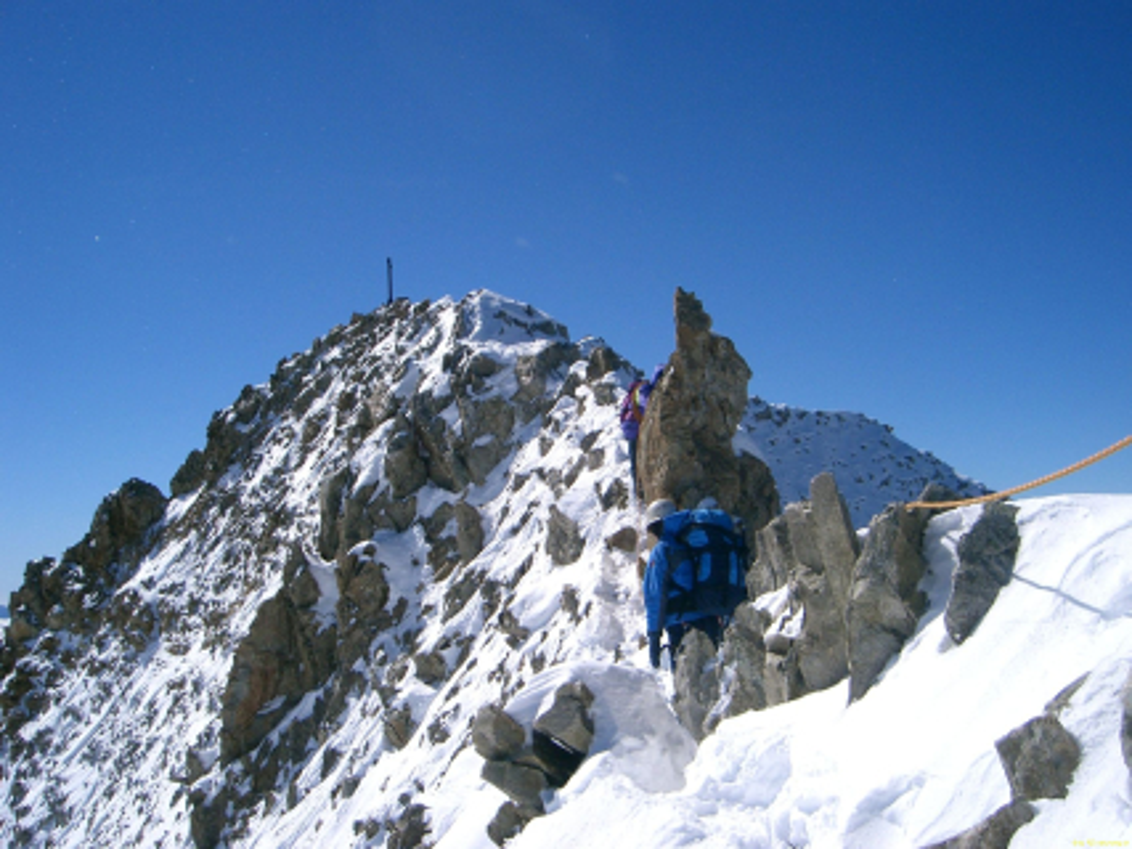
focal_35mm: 39
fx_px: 1275
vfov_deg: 36.8
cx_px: 566
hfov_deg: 47.9
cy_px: 424
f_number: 4.8
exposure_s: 1/2000
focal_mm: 8
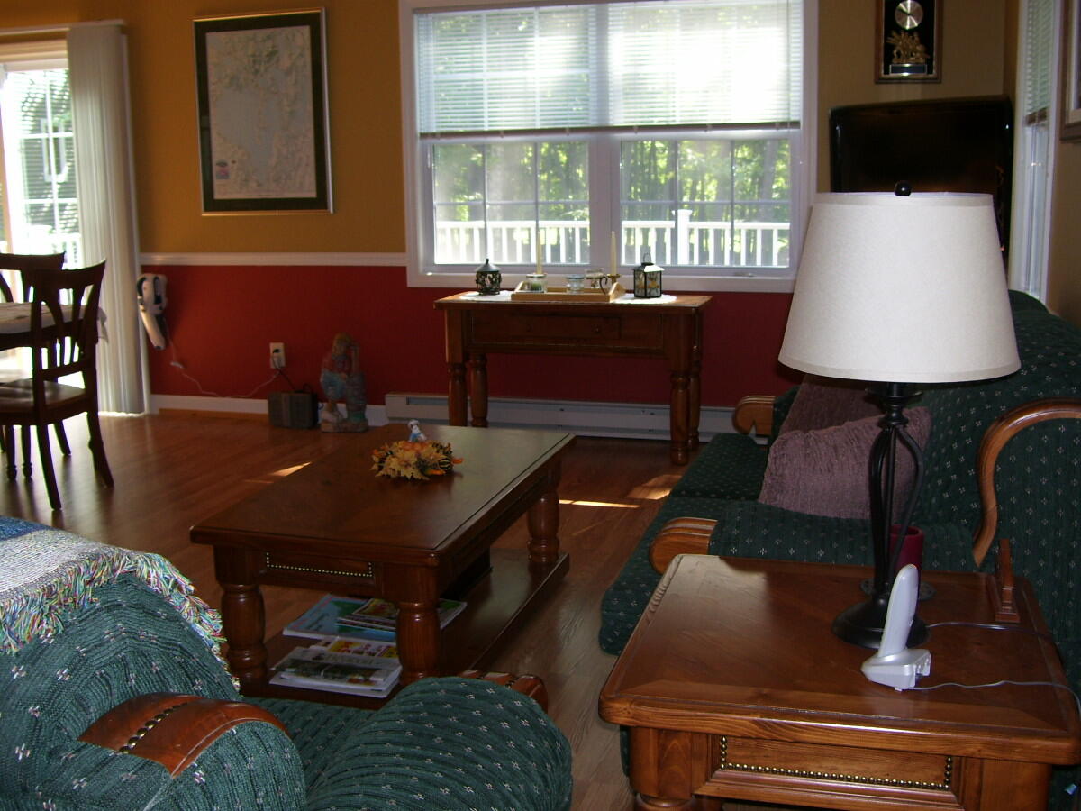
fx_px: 1155
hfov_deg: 50.1
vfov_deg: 38.7
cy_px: 406
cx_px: 540
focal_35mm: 37
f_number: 2.7
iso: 80
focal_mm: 6
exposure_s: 1/60
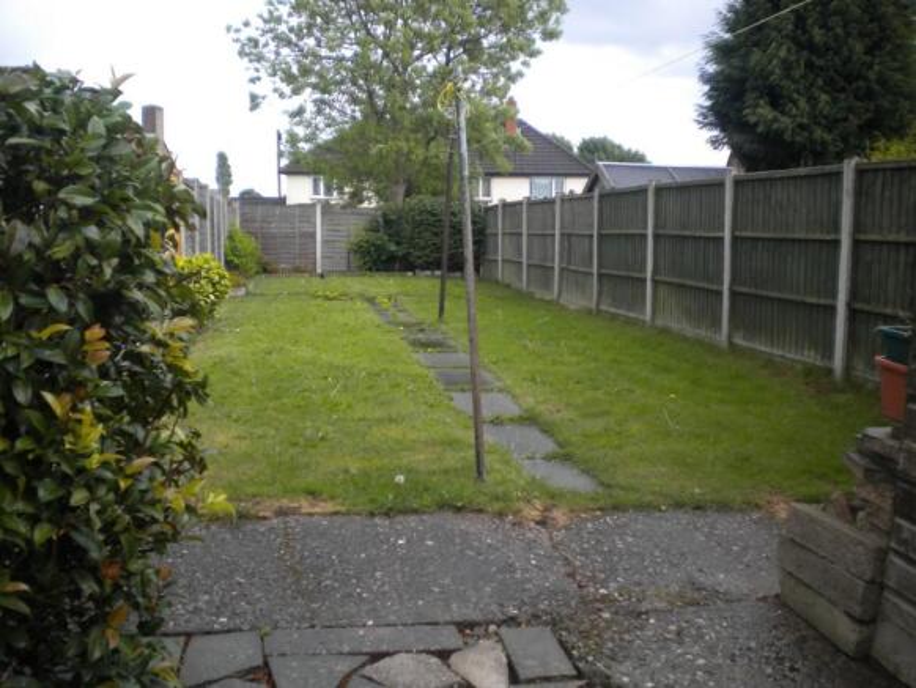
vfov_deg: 40.7
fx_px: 927
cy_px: 344
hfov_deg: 52.6
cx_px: 458
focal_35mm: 35
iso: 80
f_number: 3.1
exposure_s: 1/230
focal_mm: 6.3
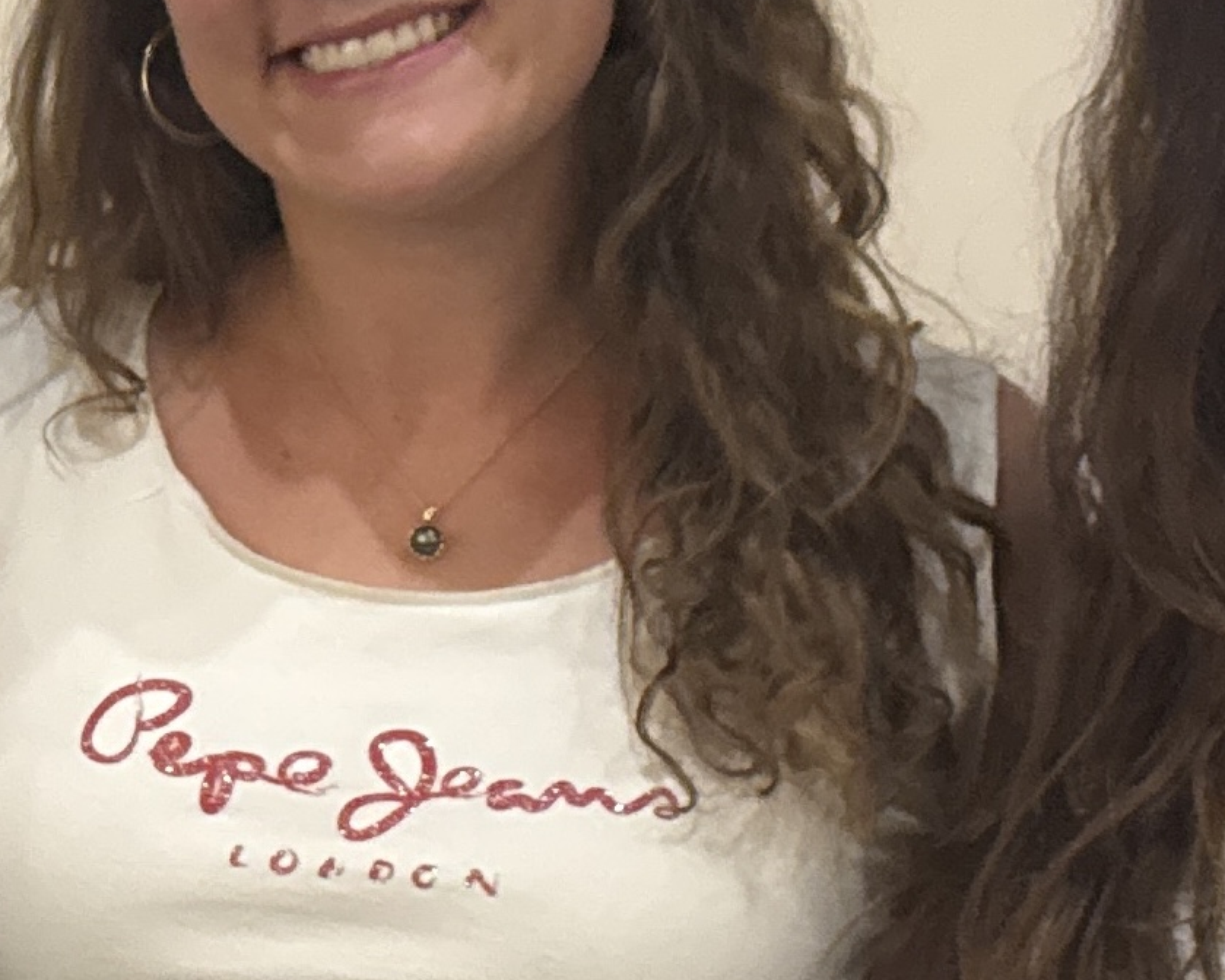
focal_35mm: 90
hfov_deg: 20.2
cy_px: 422
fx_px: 3263
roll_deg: +0.3
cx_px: -153
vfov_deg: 17.1
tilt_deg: -2.1
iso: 640
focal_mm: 6.76
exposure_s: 1/40
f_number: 1.78
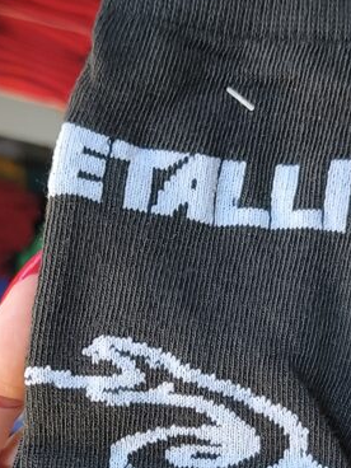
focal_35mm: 100
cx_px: 172
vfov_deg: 19.3
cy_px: 427
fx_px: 1352
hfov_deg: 14.8
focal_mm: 6.18
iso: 320
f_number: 1.65
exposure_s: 1/100
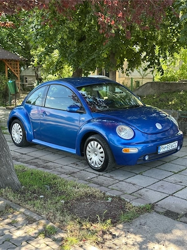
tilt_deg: -8.2
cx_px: 94
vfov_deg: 39.7
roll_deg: -0.4
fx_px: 346
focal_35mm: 48
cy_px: 125
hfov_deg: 30.3
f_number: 1.78
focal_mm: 6.86
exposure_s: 1/204
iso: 64
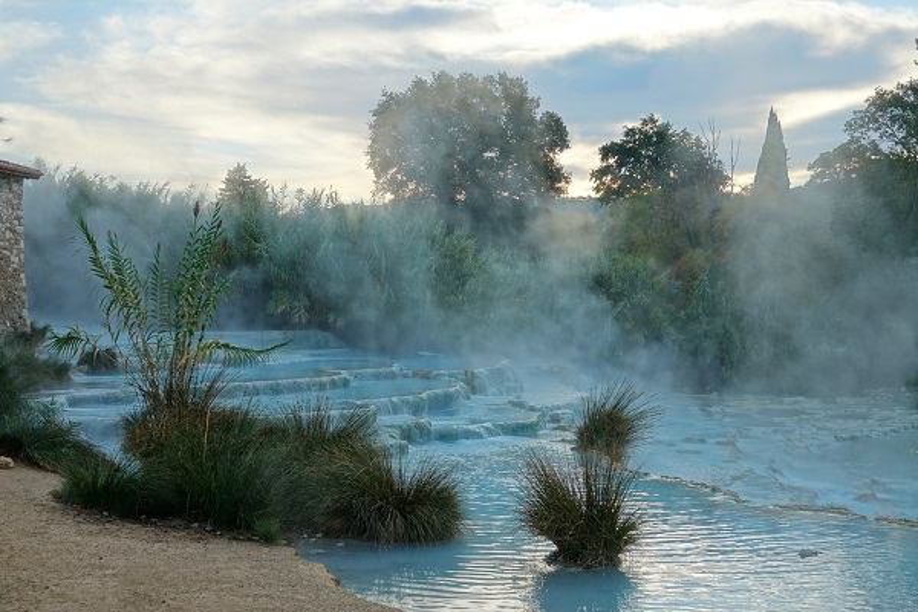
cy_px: 306
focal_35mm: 48
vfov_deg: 28.1
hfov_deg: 41.1
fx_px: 1224
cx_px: 459
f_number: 3.5
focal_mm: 17.55
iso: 100
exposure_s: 1/250
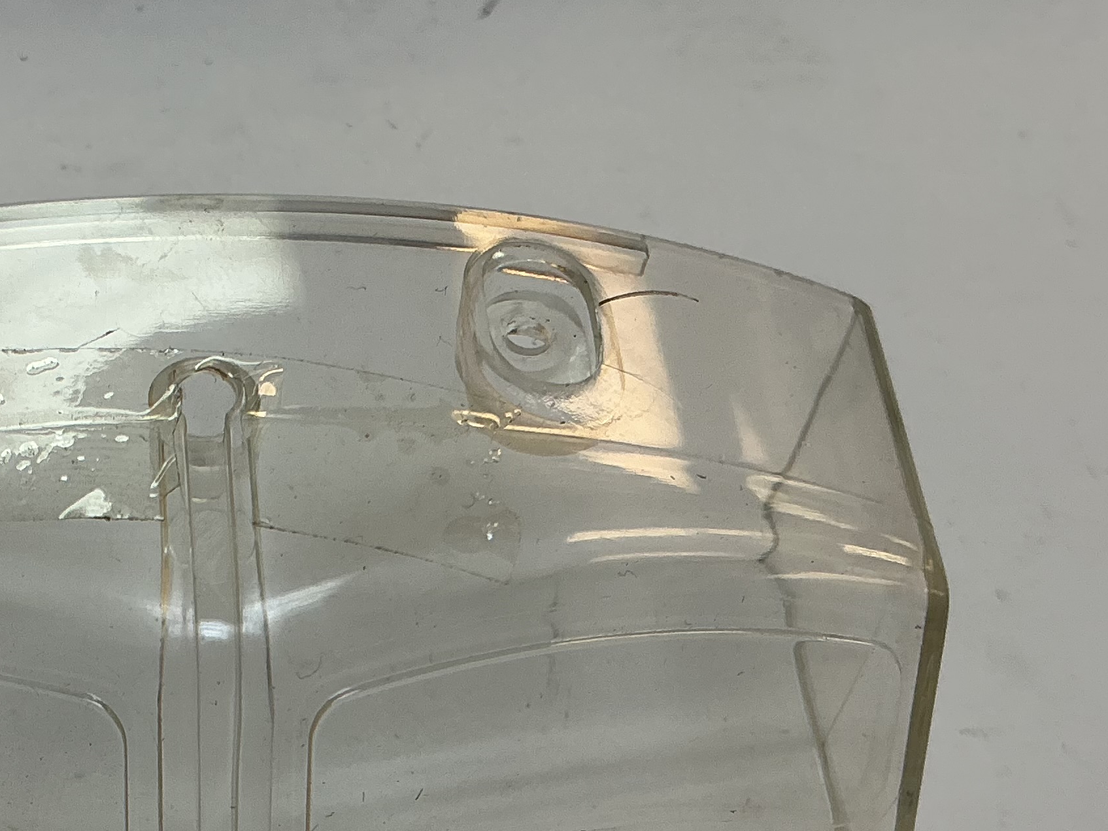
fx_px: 2208
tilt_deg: -57.6
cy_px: 679
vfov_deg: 21.0
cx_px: 185
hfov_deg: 27.5
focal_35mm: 69
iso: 16
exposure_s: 1/126
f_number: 1.8
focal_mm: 3
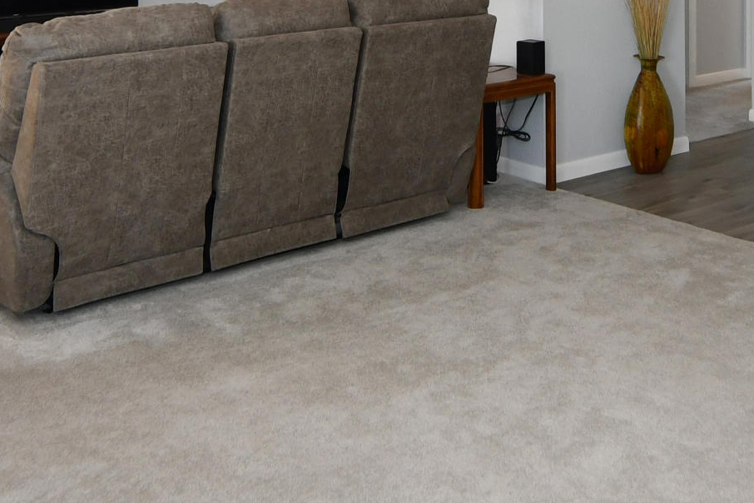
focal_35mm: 53
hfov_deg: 37.2
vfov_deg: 23.1
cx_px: 481
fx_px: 1110
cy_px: -123
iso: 450
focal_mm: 11
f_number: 4
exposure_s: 1/60
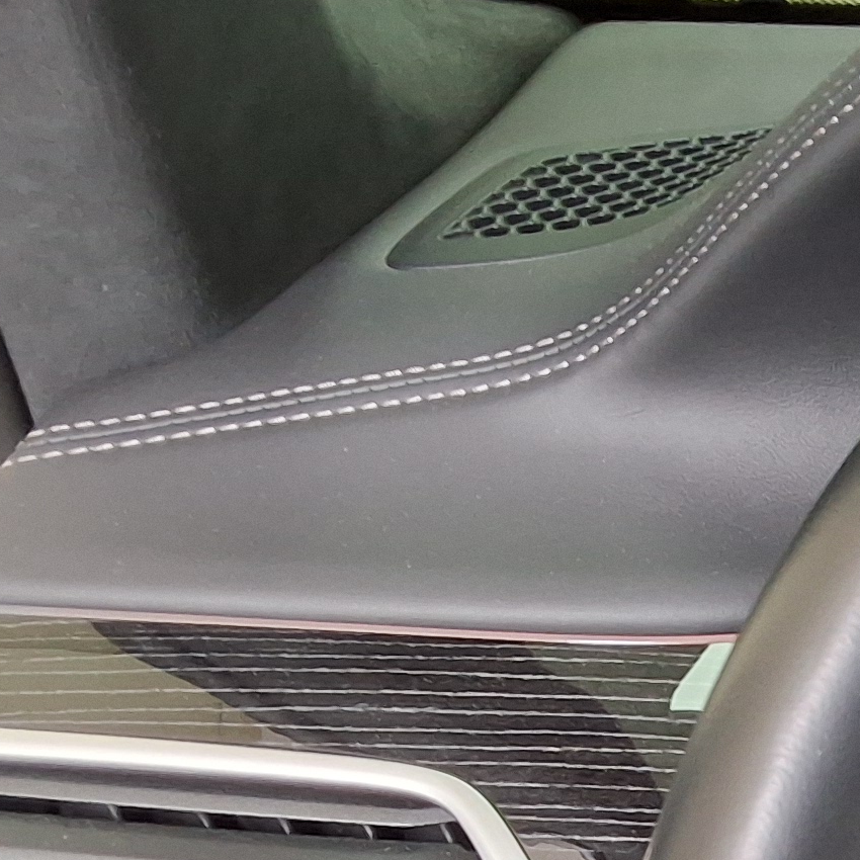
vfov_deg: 17.0
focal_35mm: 95
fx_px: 2670
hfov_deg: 16.0
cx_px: 1458
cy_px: 1187
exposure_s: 1/40
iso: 100
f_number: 1.9
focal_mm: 2.91
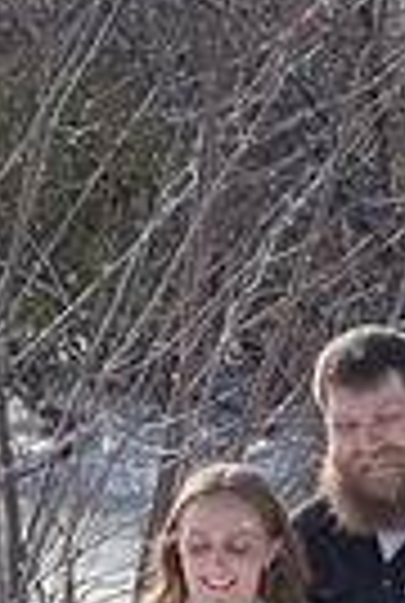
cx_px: 297
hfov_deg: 4.5
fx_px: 5170
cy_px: 806
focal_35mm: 308
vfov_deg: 6.6
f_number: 13
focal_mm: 92
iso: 640
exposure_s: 1/1000
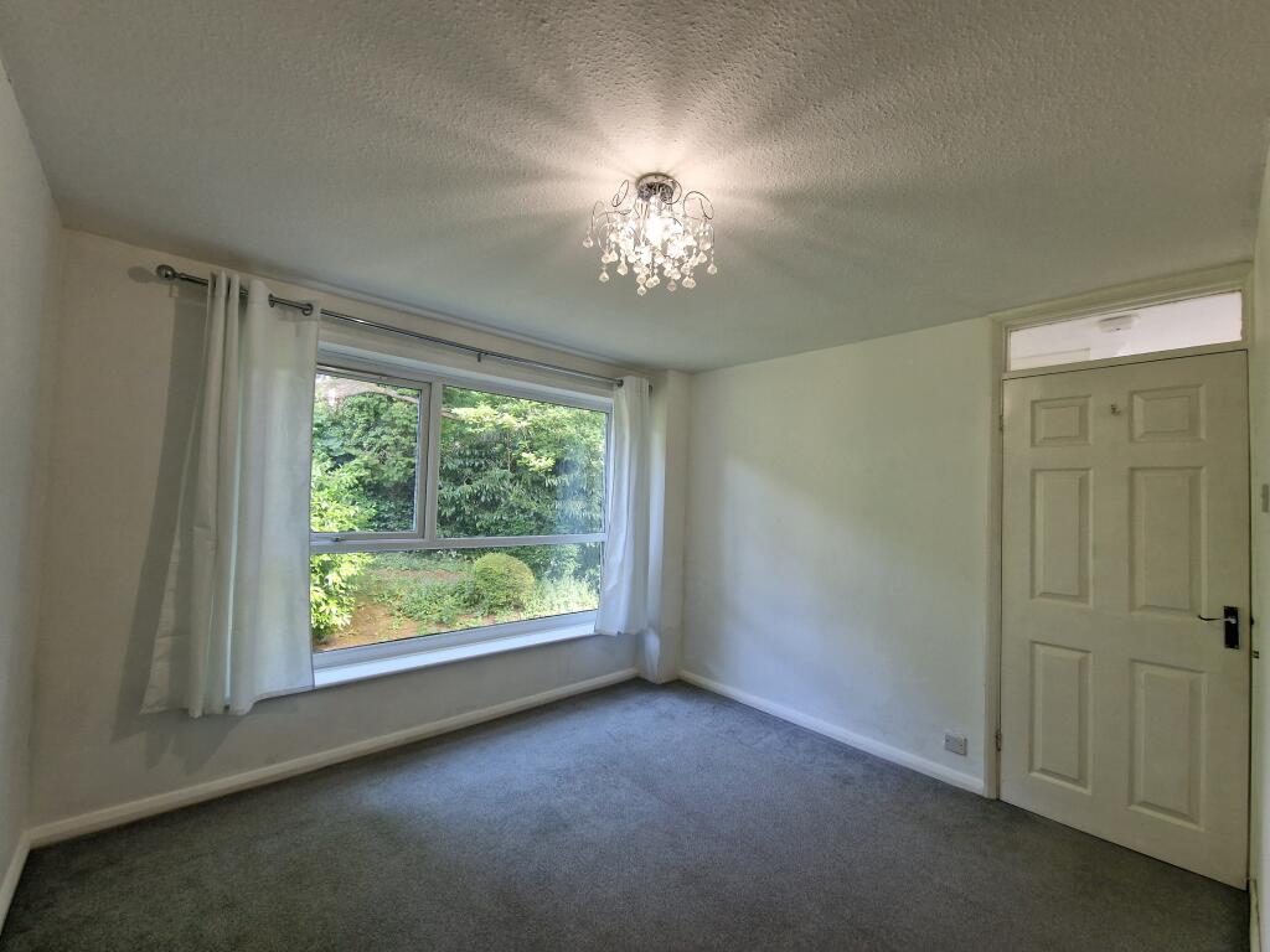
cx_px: 635
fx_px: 477
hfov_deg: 106.2
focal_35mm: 13
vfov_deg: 89.9
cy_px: 476
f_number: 2.2
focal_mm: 2.2
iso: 160
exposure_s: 1/50
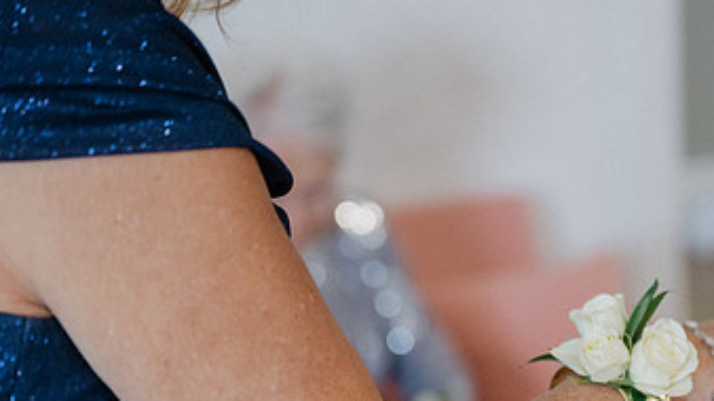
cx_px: 577
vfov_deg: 10.5
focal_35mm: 115
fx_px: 2177
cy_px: 375
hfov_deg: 18.4
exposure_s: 1/320
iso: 1600
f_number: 2.8
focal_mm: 64
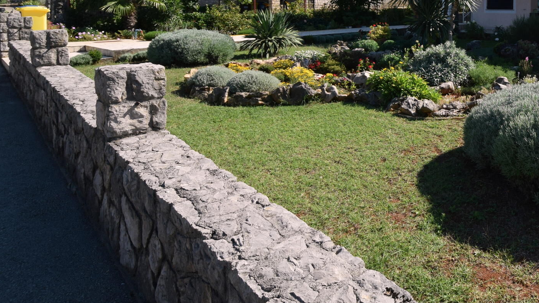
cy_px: 24
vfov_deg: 39.5
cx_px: 443
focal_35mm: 27
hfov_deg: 62.9
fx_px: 386
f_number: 8
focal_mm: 10
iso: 200
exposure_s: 1/320
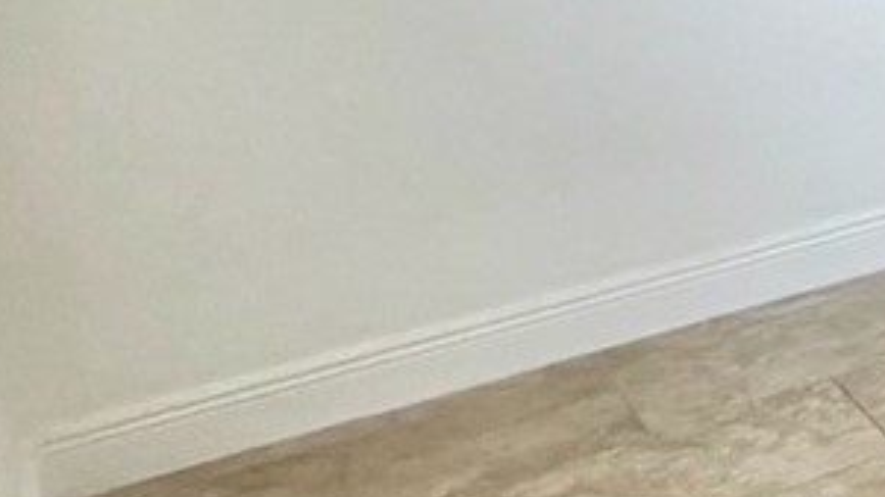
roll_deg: +1.7
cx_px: 1864
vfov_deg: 14.6
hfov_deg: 17.2
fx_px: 1900
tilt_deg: -13.7
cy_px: -50
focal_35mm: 81
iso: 320
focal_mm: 2.22
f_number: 2.2
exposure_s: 1/120
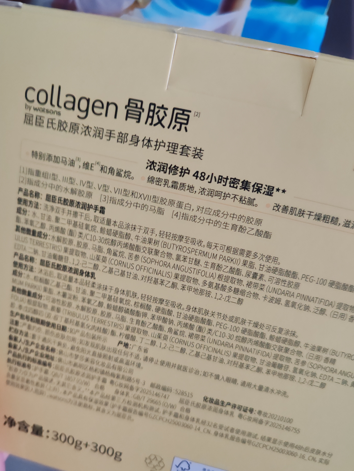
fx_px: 368
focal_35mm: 27
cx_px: 177
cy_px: 236
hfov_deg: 51.4
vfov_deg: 65.3
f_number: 1.9
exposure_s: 1/50
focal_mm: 6.12
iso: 2500
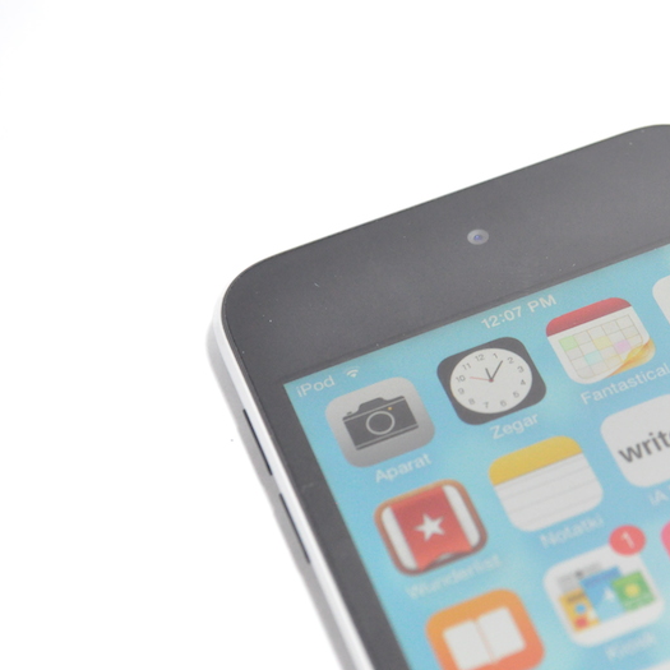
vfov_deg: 16.3
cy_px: 338
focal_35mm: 107
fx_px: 2335
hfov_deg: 16.3
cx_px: 498
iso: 4000
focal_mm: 55
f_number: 9
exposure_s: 1/200
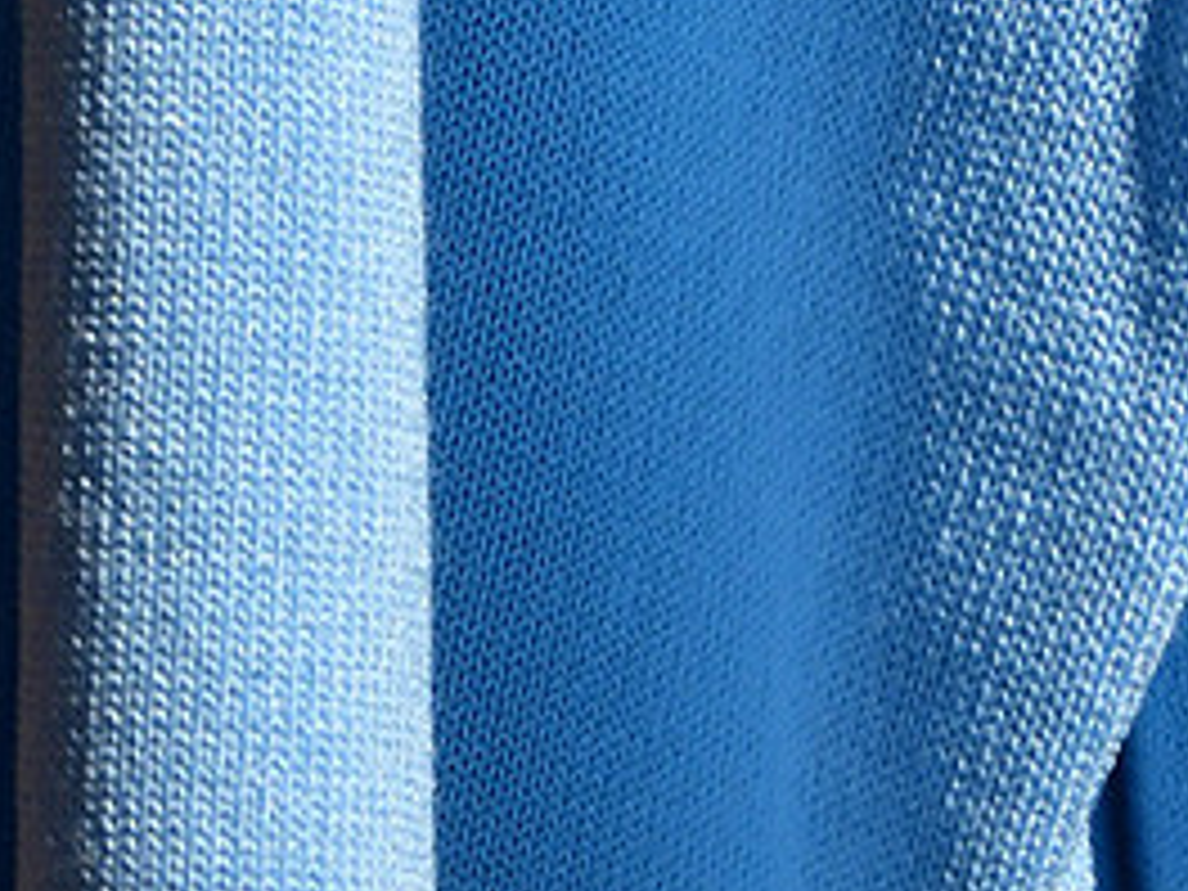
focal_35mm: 276
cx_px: -382
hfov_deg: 7.1
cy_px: 1305
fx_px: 9472
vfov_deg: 5.3
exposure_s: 1/500
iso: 200
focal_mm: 46
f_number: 11
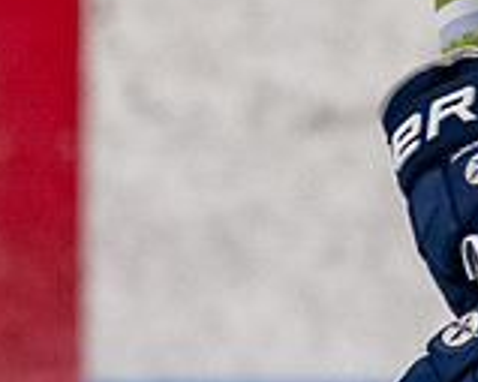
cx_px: 747
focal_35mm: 1417
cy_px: -375
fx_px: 20034
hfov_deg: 1.4
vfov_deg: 1.1
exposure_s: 1/800
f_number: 3.2
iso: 2000
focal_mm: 190
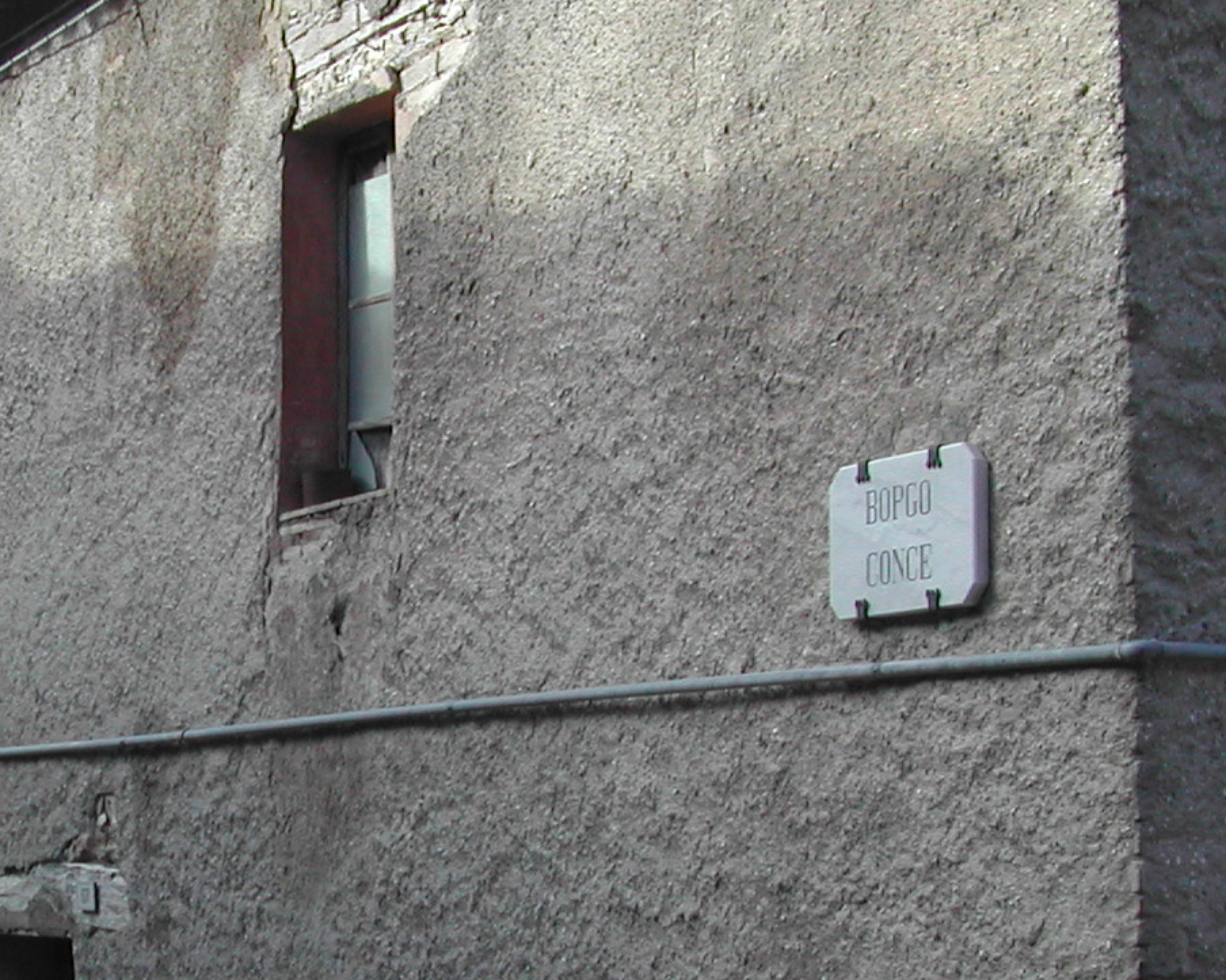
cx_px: 209
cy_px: 686
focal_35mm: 84
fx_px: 3048
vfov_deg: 18.2
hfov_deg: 22.4
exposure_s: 1/391
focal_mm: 8
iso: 100
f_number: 2.8
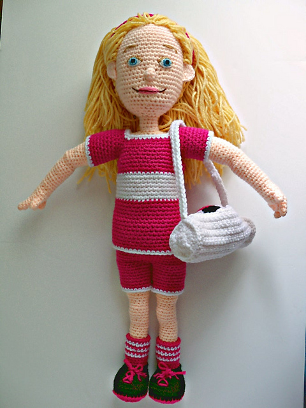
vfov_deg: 52.6
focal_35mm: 35
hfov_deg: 40.7
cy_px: 204
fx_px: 413
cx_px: 153
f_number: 3.5
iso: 64
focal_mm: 6.2
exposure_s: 1/8
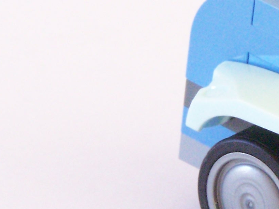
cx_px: 392
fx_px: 3249
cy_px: 73
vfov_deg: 3.7
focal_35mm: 403
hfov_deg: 4.9
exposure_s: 1/8
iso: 400
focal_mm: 21.2
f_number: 8
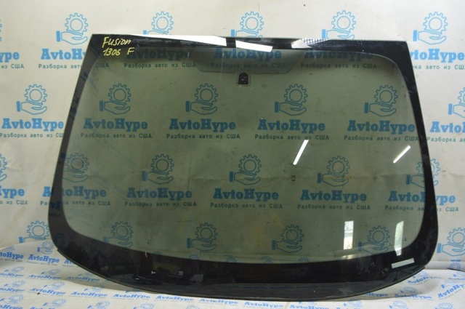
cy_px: 154
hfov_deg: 57.3
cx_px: 232
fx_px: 426
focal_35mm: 33
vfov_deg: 39.9
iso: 400
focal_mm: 22
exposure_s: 1/20
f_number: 5.6
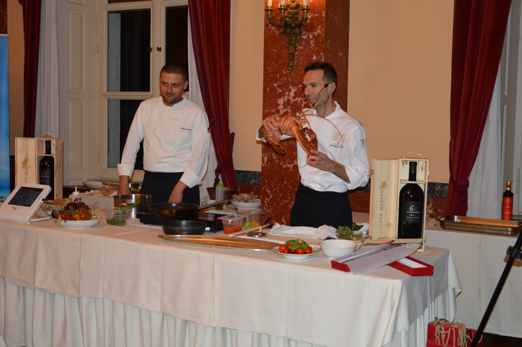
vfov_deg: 29.8
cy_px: 174
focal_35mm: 45
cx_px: 261
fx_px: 652
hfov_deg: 43.6
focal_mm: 30
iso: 450
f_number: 4.2
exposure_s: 1/60
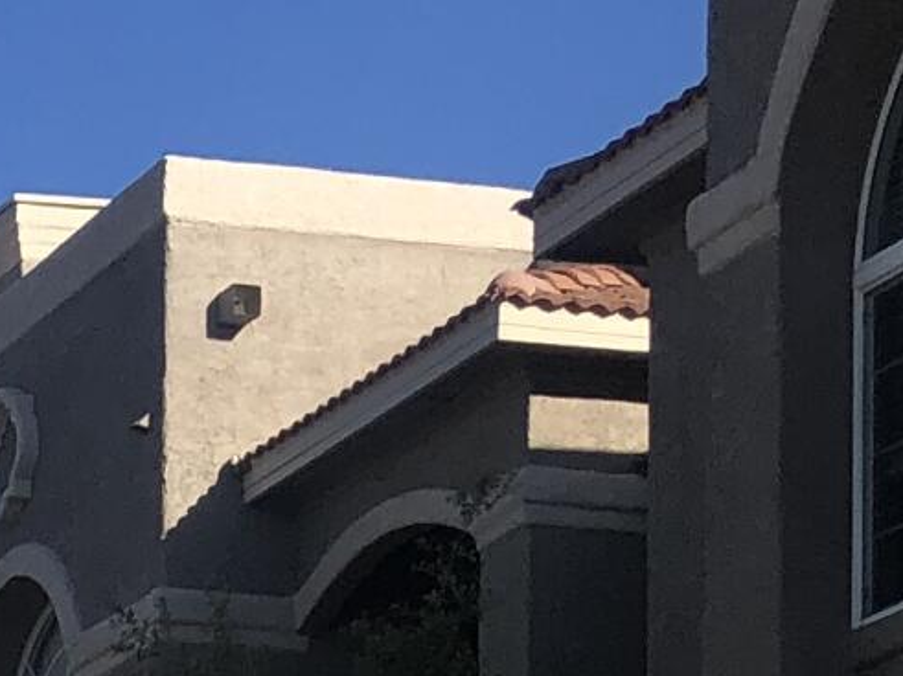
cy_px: 1817
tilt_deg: +0.0
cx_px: -737
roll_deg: -0.5
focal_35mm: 171
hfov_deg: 10.8
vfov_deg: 7.8
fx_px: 4460
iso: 20
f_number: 1.8
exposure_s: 1/2114
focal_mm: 4
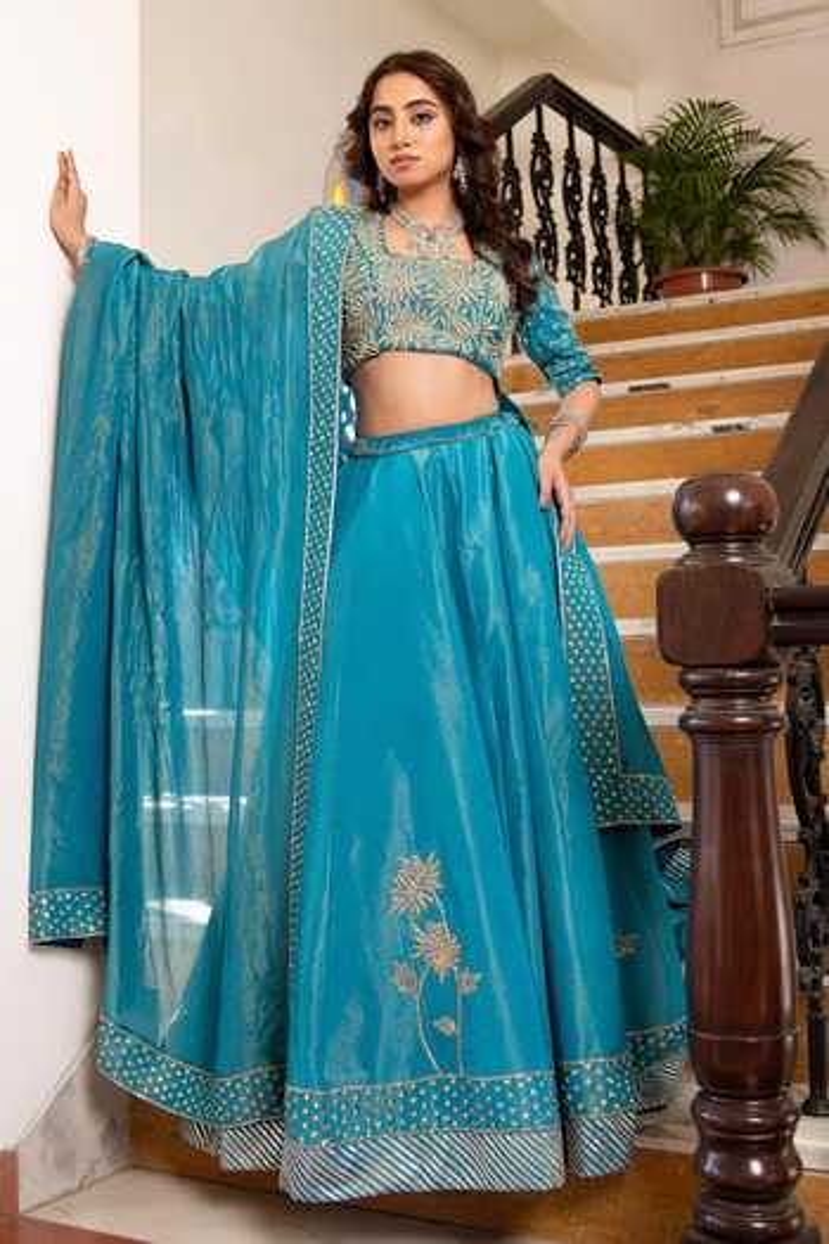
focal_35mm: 32
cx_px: 414
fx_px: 1105
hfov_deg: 41.1
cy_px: 622
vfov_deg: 58.7
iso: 100
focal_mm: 32
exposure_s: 1/160
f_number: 4
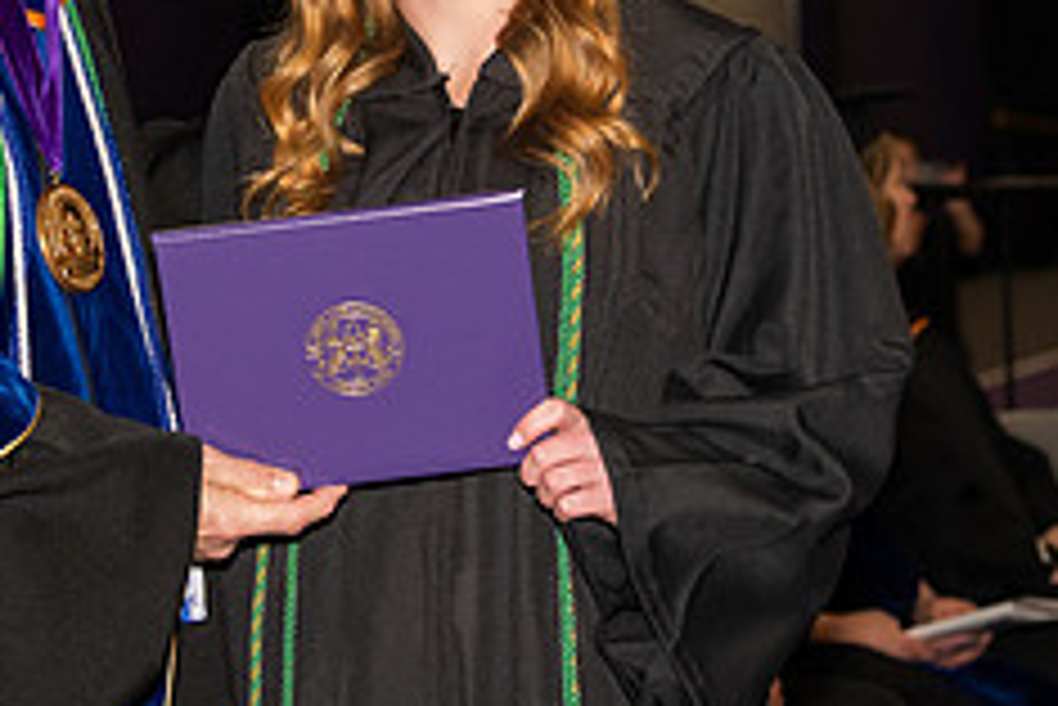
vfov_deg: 6.8
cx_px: 230
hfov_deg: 10.2
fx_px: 5940
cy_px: 160
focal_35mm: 202
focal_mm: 82
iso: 1000
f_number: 5.6
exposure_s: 1/200
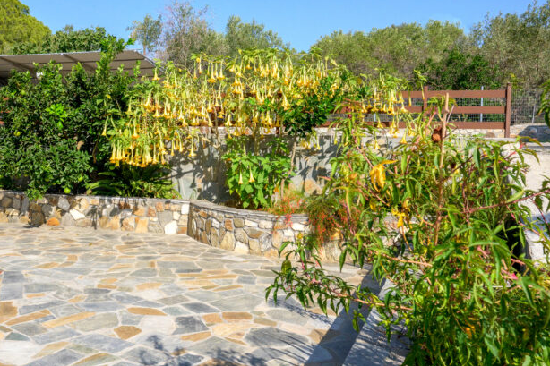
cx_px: 207
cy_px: 162
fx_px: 535
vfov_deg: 37.8
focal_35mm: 35
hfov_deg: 53.9
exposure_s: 1/4000
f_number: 10
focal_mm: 28
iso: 1600
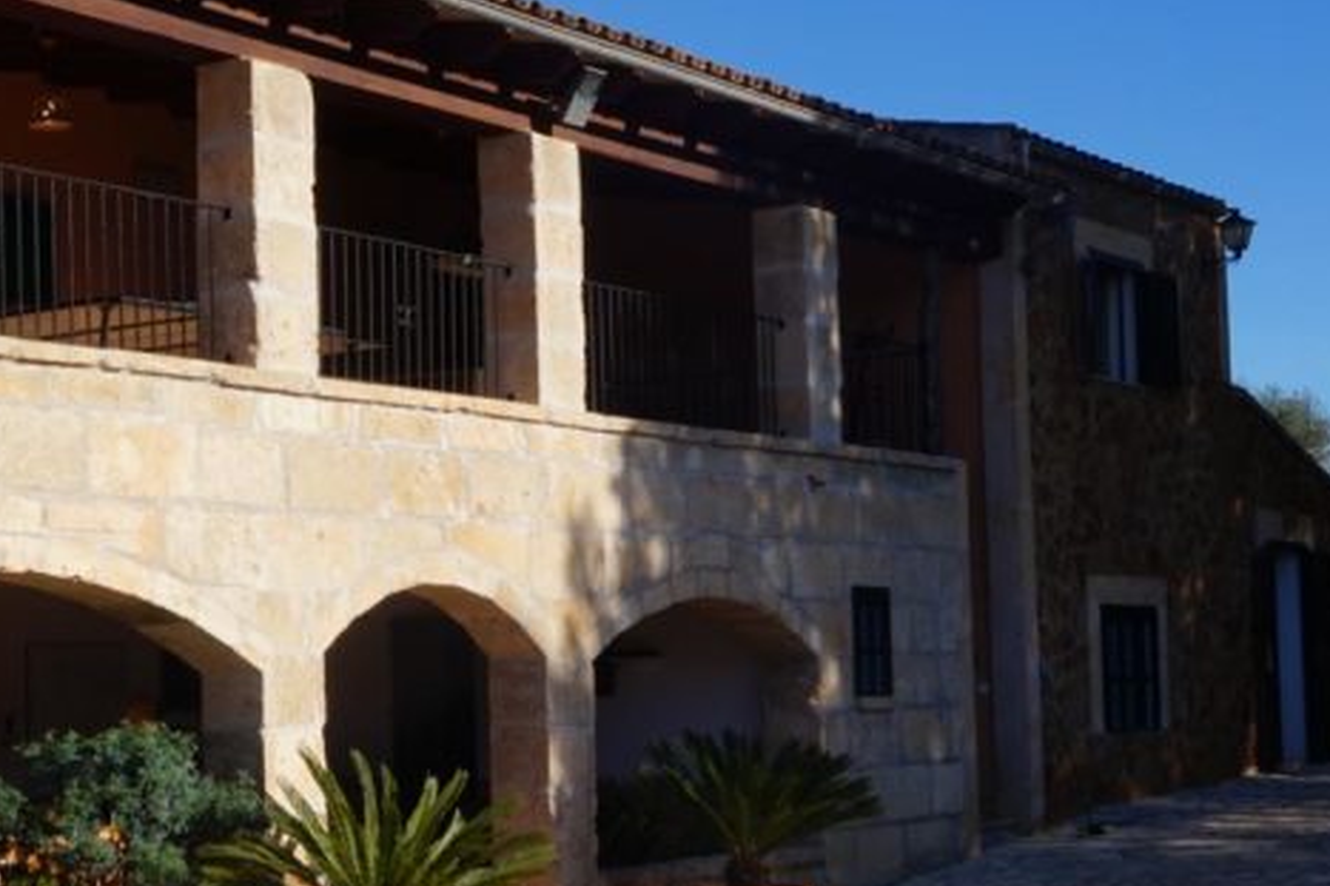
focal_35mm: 69
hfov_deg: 27.9
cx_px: 74
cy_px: 510
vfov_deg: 19.7
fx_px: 2552
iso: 100
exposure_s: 1/100
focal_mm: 21
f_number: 14
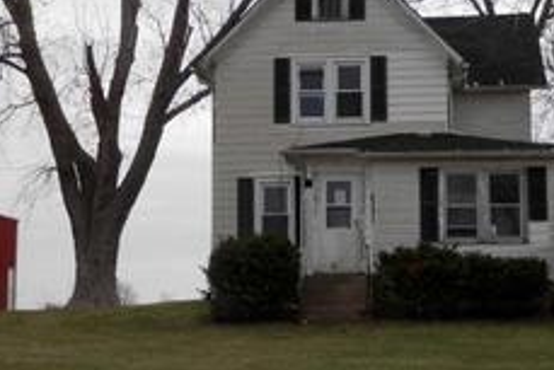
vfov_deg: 17.7
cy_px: 148
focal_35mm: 77
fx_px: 1186
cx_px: 339
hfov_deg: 26.2
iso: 80
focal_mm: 8.9
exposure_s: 1/80
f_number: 4
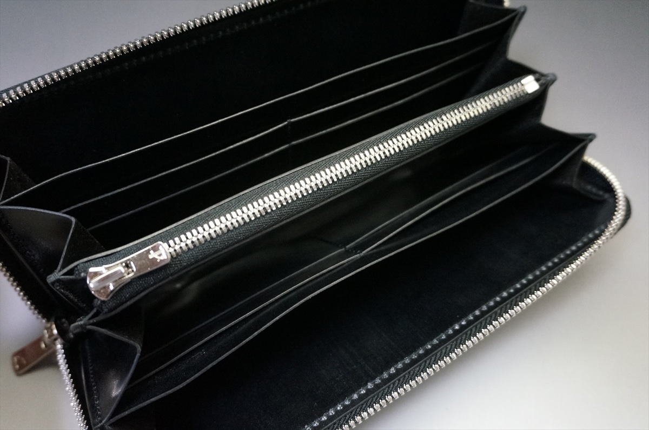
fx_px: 594
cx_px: 324
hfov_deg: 57.3
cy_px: 215
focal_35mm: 33
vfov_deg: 39.8
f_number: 4
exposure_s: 1/125
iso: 3200
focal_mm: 22
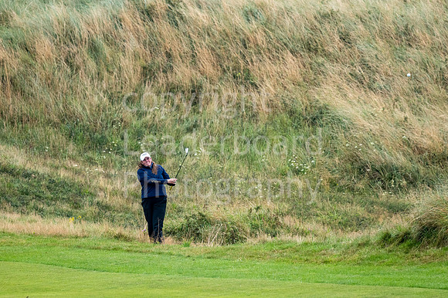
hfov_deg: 4.6
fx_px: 5597
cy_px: 149
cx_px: 224
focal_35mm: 450
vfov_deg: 3.1
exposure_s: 1/2000
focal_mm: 300
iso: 500
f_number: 5
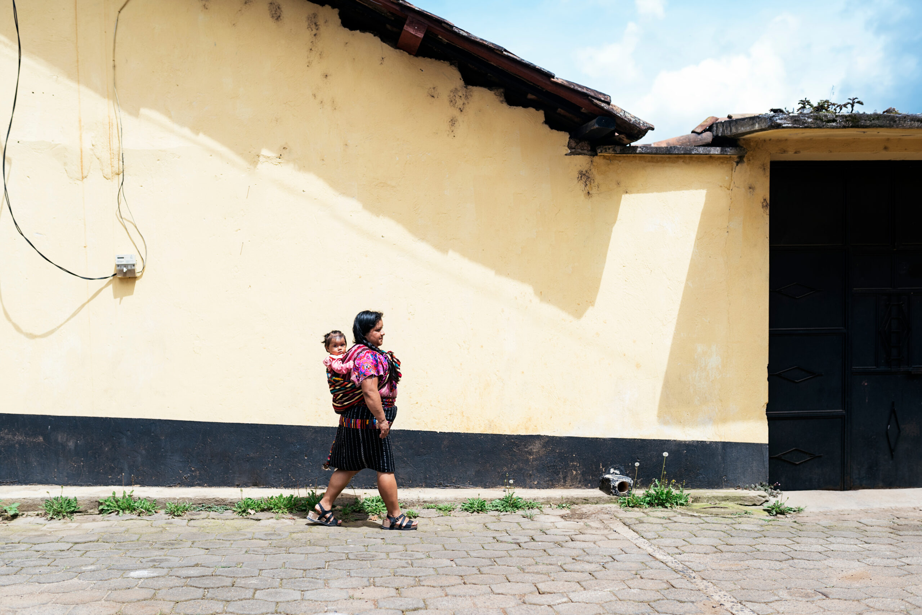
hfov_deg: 54.4
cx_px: 461
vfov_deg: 37.9
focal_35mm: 35
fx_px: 896
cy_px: 308
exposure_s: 1/2000
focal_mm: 35
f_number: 2.2
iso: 80
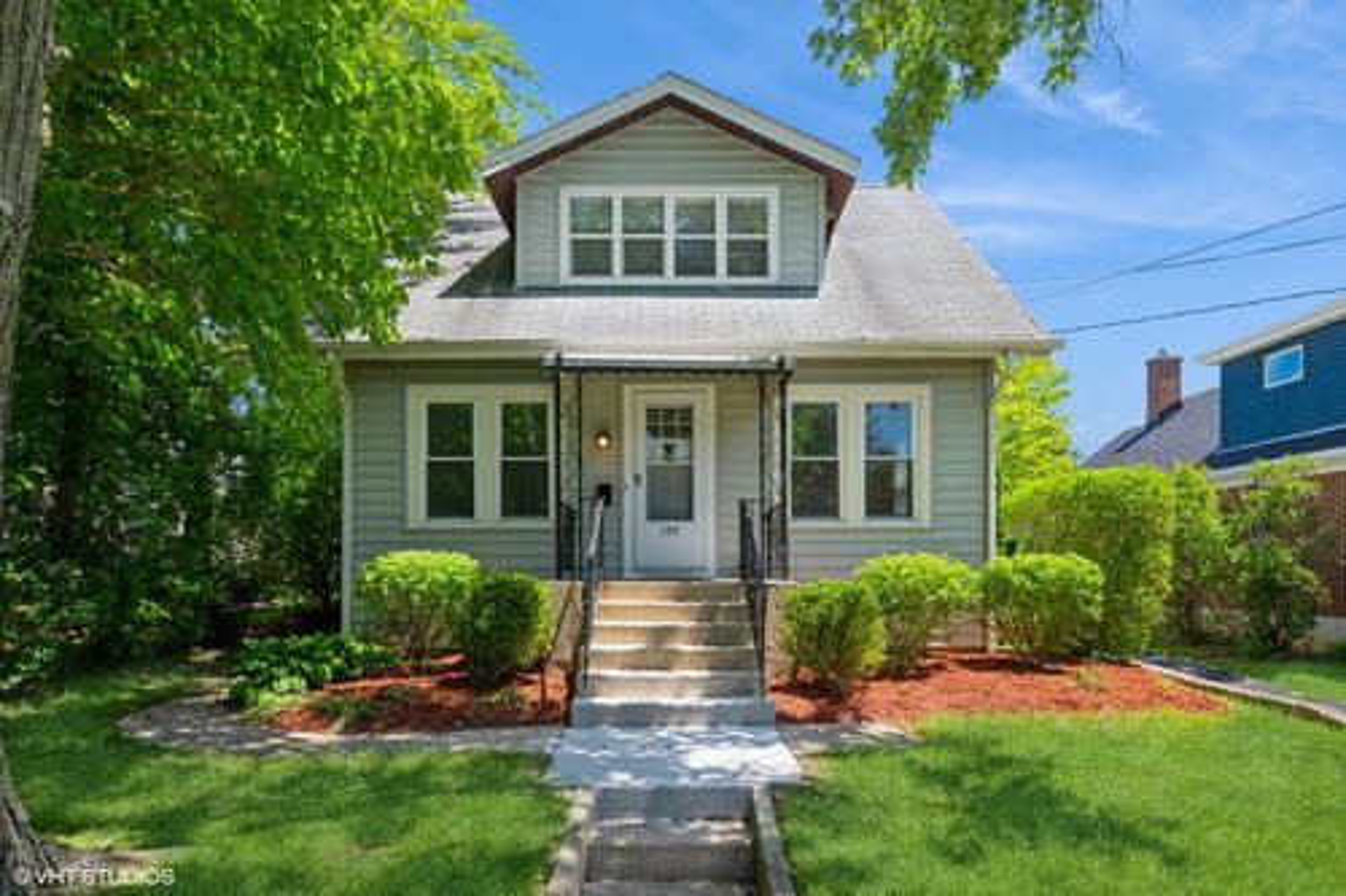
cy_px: 448
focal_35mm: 20
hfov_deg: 85.4
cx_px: 673
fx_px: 729
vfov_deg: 63.2
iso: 200
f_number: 8
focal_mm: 19.5
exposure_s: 1/60
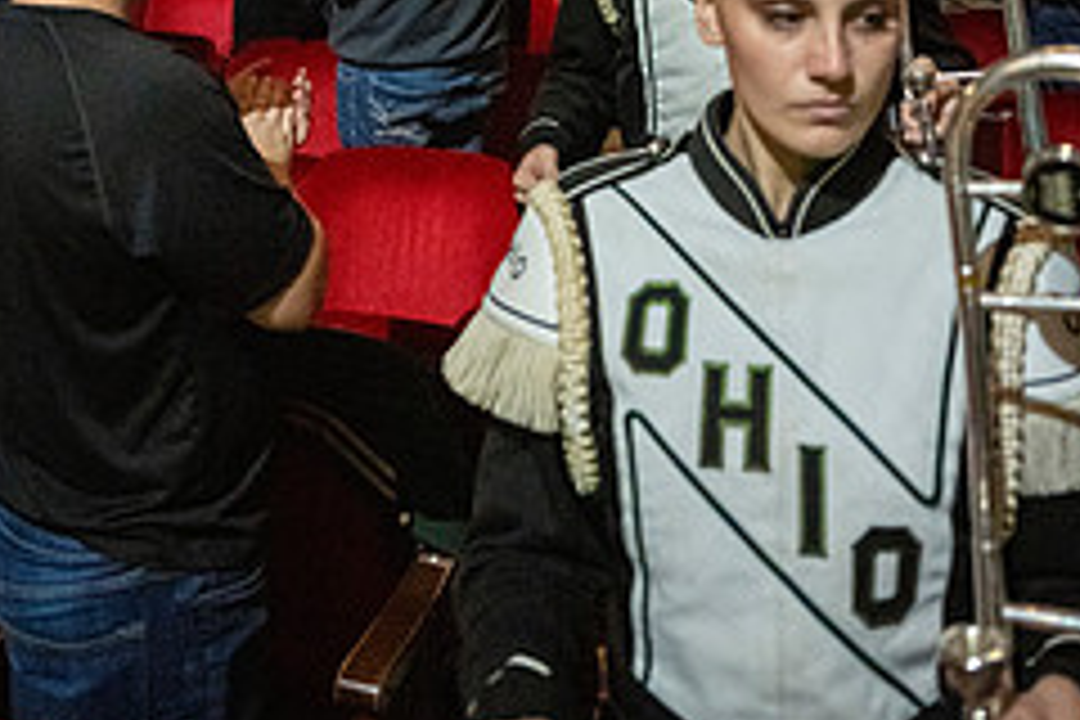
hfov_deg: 43.6
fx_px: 1350
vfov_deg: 26.0
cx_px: 585
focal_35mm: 45
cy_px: -189
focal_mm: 24
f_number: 2.8
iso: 20000
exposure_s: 1/500
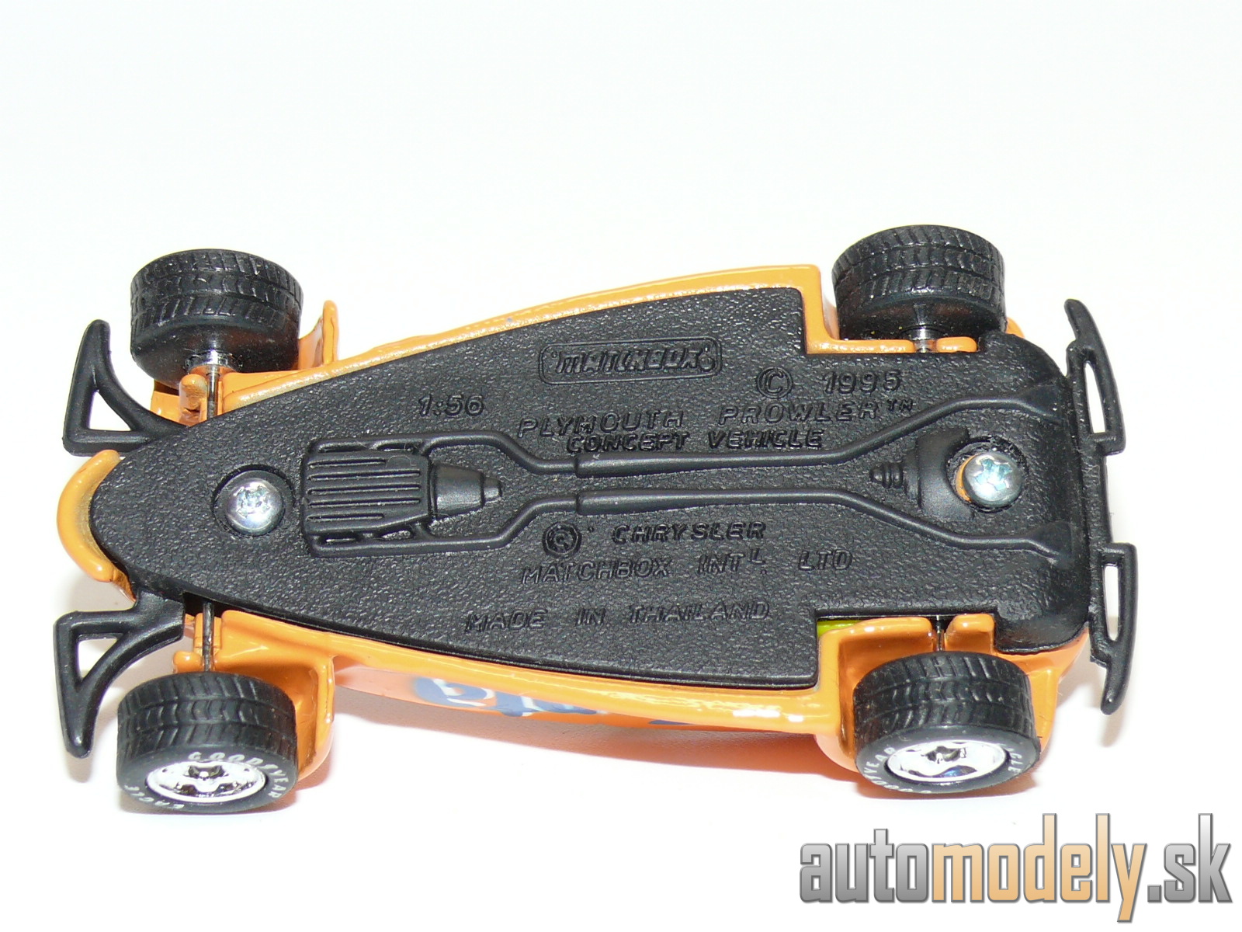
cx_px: 621
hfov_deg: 19.1
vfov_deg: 14.4
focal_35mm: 103
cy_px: 466
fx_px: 3696
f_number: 4
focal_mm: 13.6
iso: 100
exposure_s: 1/30
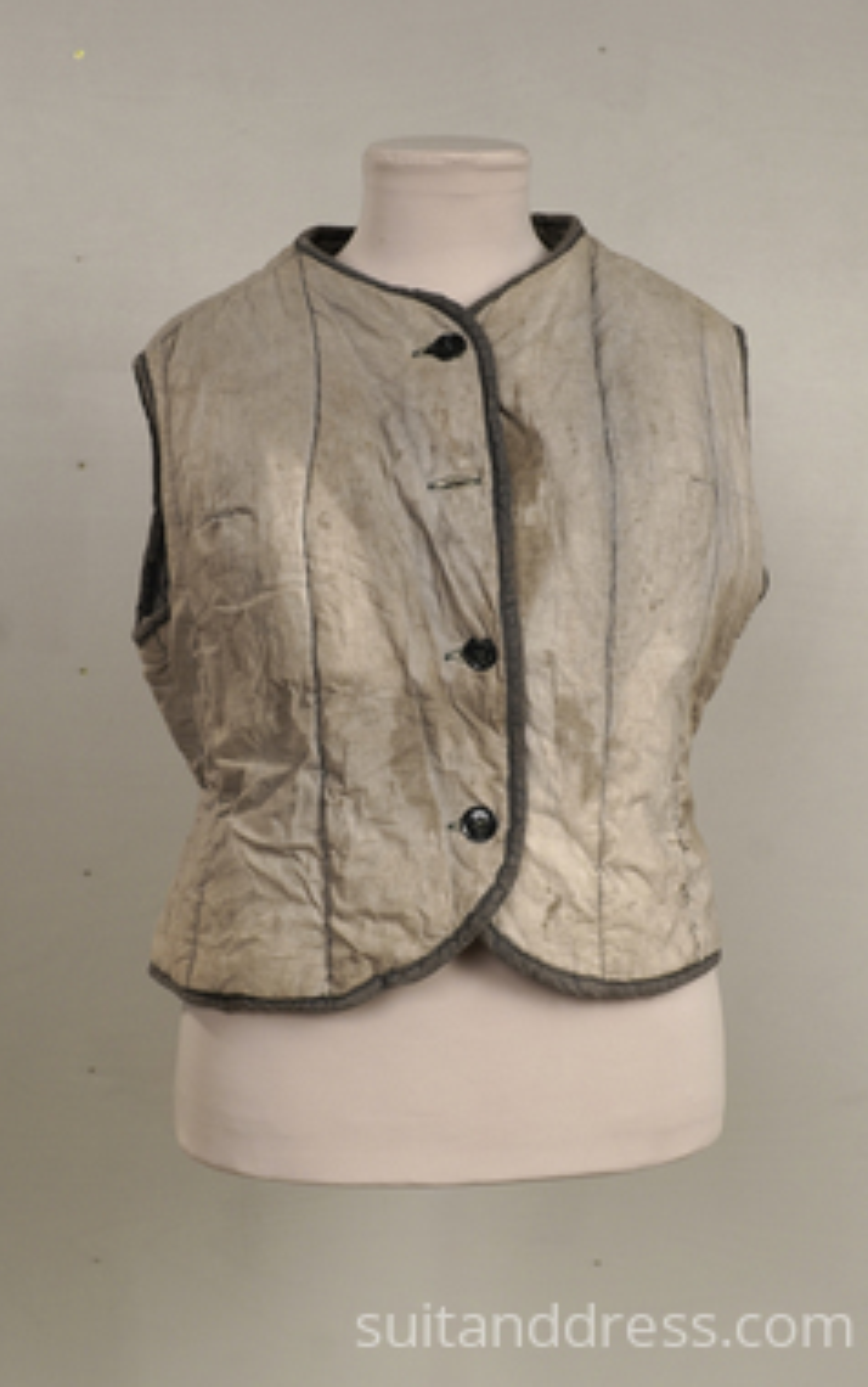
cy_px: 706
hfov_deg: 25.9
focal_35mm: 50
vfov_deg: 40.3
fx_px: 1890
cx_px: 439
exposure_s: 1/25
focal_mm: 32
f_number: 8
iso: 250
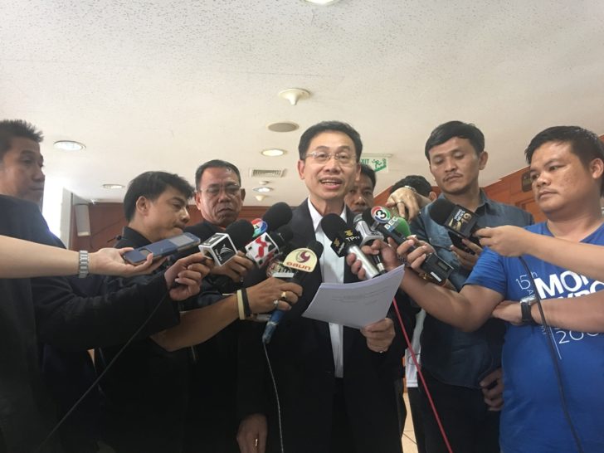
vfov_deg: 48.2
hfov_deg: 61.7
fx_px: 506
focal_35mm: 29
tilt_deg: +8.8
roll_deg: -0.2
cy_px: 226
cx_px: 302
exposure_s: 1/17
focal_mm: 4.15
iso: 100
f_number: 2.2
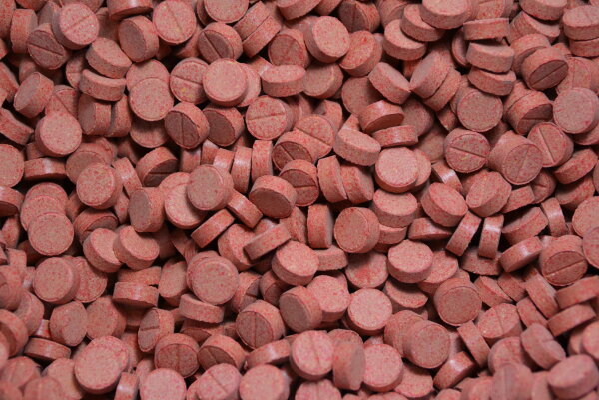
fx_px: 1747
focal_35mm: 105
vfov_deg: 13.0
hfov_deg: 19.5
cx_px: 300
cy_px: 200
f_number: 4
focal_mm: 70
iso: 1250
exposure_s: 1/500
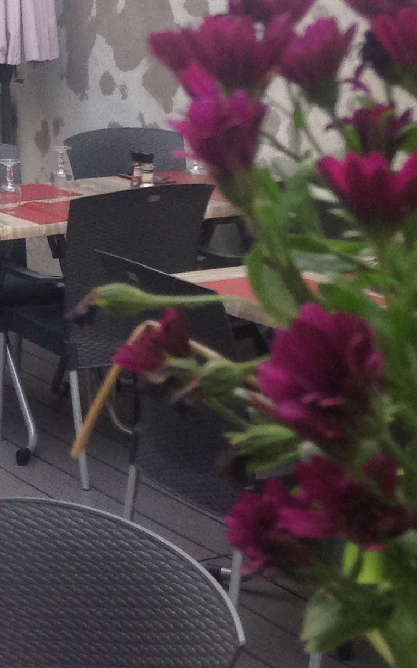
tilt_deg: -2.4
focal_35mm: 93
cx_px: -197
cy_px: 48
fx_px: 1692
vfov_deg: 21.7
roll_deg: +0.3
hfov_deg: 13.3
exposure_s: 1/120
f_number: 2.4
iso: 80
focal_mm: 4.12
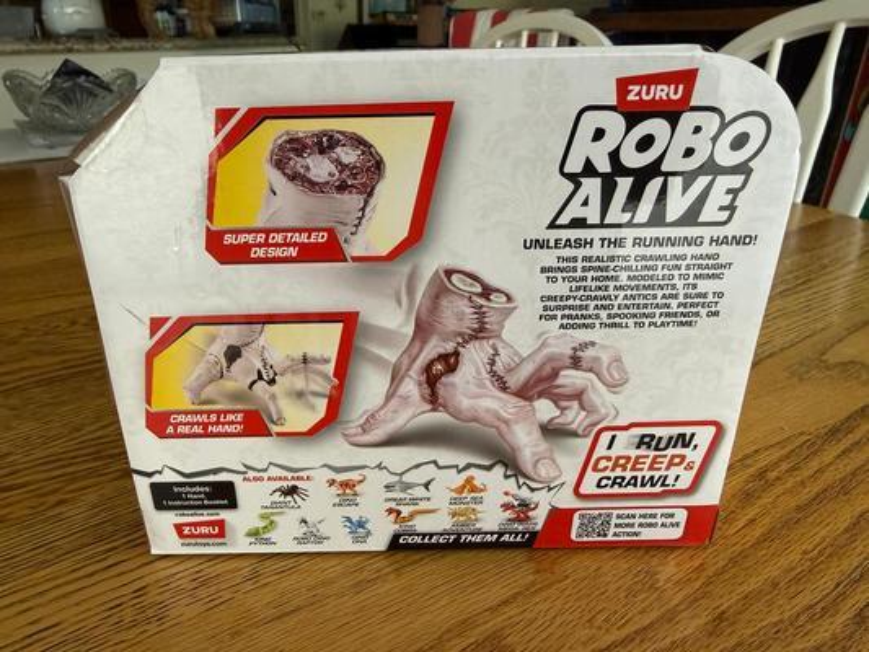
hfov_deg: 71.6
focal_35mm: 24
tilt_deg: -24.5
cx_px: 434
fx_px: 603
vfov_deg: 56.8
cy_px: 326
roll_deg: +0.3
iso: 320
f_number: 2.2
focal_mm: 2.22
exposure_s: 1/99
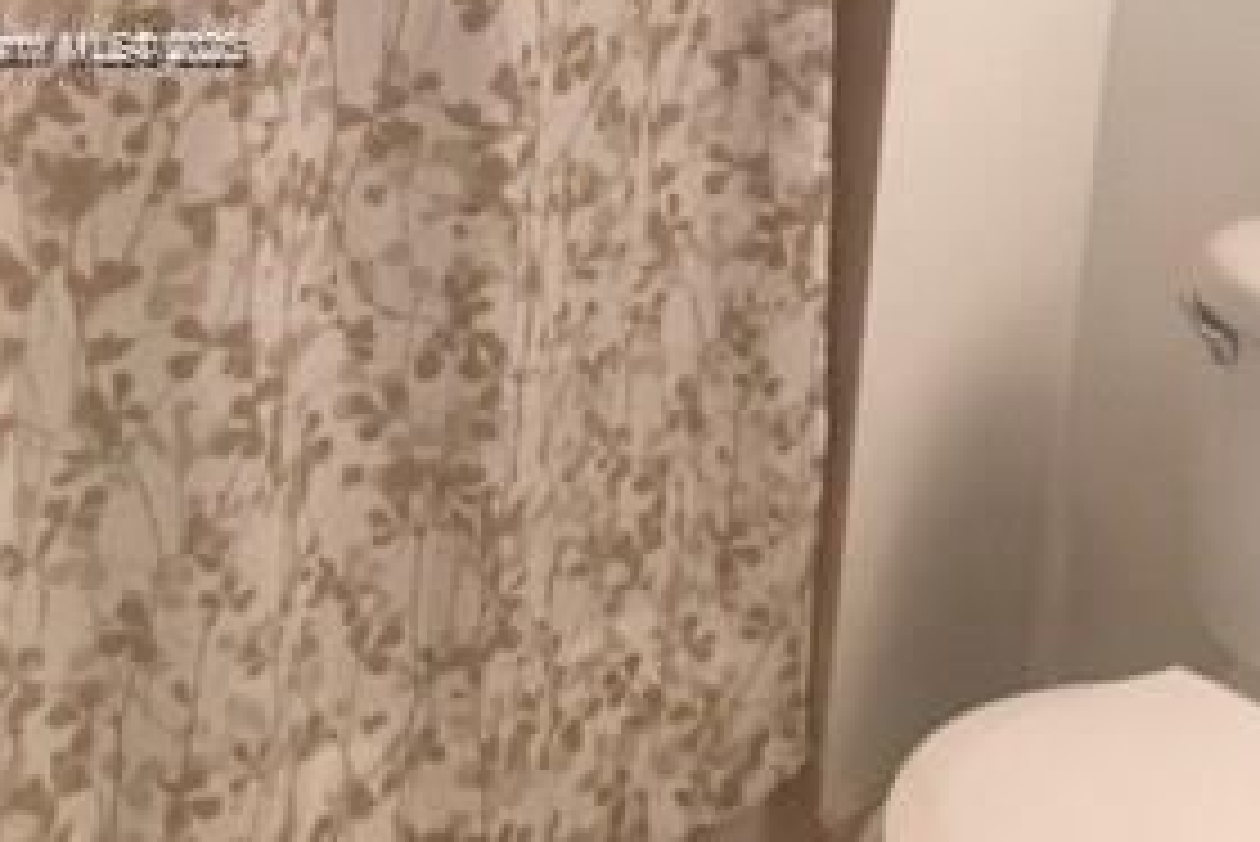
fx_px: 2416
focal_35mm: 69
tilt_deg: -15.3
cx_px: 806
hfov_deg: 29.1
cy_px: 50
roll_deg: -5.7
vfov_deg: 19.3
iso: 125
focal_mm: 4.15
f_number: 2.2
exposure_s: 1/30
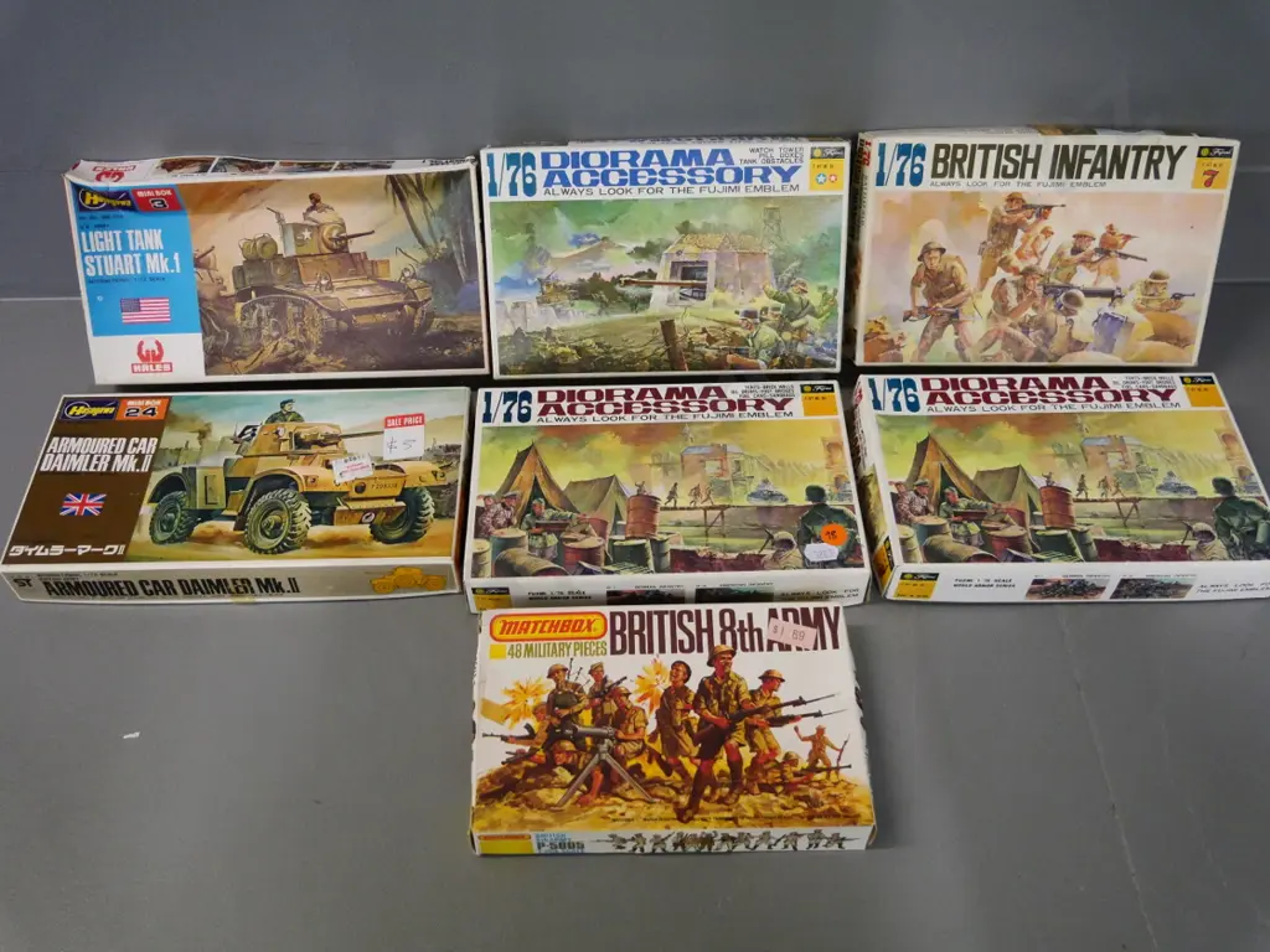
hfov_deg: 60.0
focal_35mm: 30
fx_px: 1101
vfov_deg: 46.8
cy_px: 476
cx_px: 635
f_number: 3.7
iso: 3200
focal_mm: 15
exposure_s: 1/250
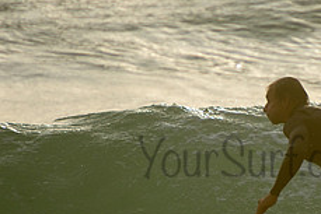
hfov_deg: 1.4
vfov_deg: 0.9
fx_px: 13544
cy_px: 145
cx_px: 283
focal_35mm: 1518
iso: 180
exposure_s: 1/1000
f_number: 5.6
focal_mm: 400
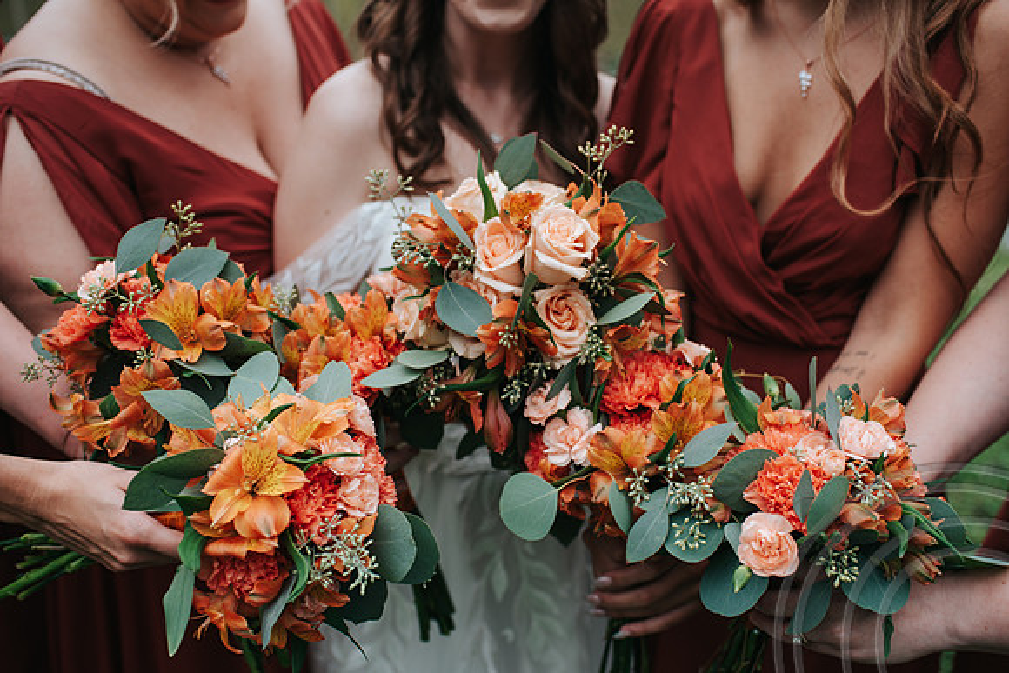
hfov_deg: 54.4
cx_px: 504
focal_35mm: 35
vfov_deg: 37.9
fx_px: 981
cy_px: 336
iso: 125
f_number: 3.2
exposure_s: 1/800
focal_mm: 35
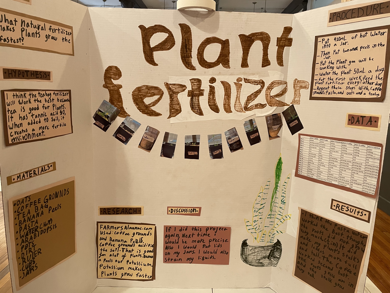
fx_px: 293
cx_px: 195
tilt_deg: -10.4
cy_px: 146
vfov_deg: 53.1
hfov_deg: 67.3
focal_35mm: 26
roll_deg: -1.1
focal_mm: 4.2
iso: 250
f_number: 1.6
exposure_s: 1/60
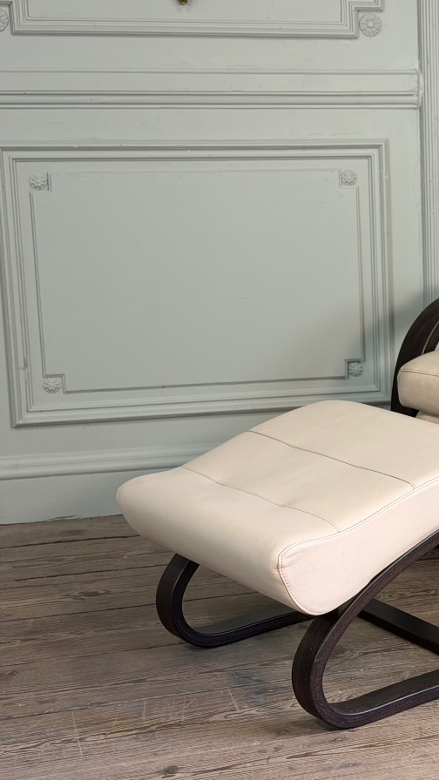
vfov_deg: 30.2
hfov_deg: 16.5
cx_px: 520
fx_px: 1449
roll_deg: +0.7
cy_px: 389
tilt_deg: -11.5
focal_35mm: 70
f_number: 1.78
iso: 125
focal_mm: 6.76
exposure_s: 1/50
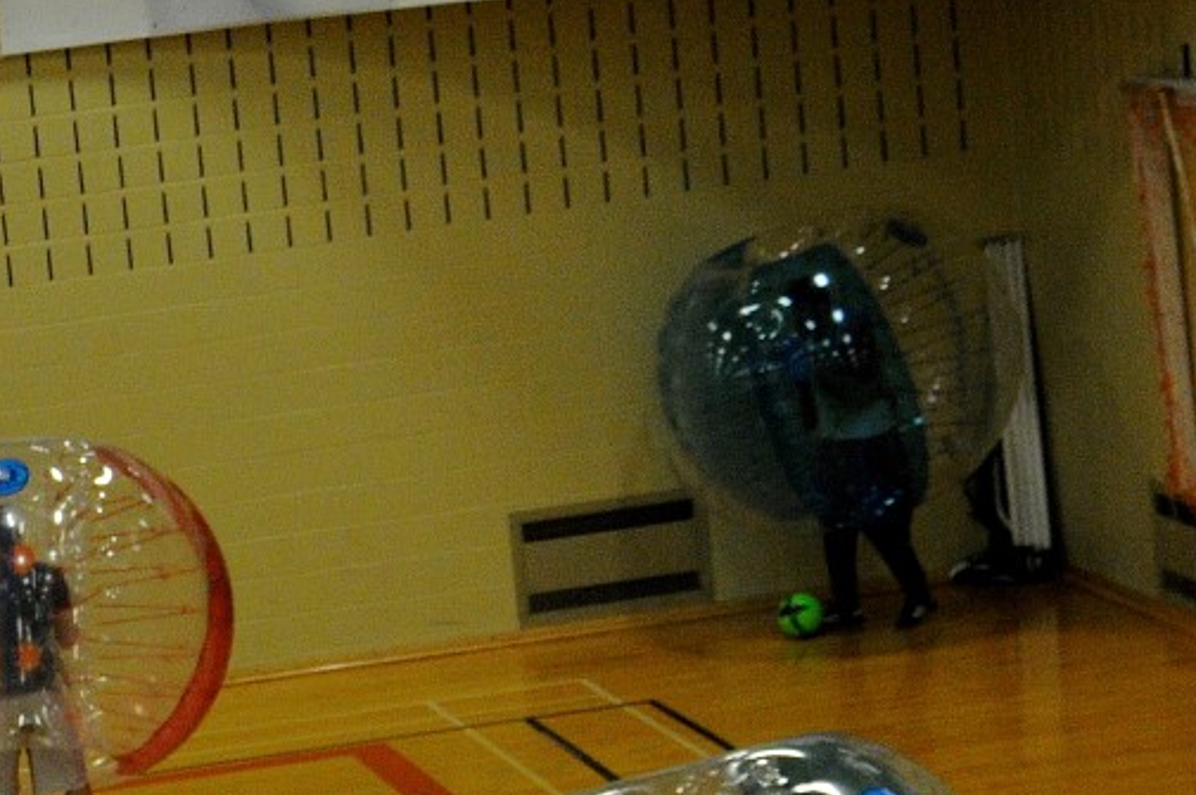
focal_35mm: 184
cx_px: -133
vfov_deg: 7.4
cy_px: 797
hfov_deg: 11.0
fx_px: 6107
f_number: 5.6
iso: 1250
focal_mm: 38
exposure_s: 1/125
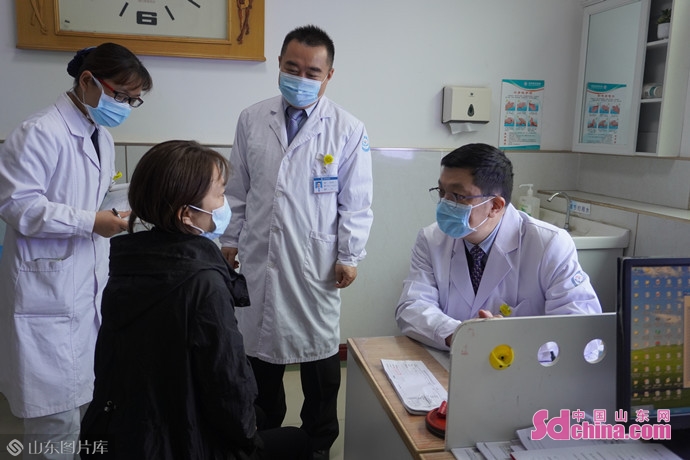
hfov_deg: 61.9
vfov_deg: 43.6
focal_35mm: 30
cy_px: 230
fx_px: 575
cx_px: 345
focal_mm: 20
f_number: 4
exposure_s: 1/160
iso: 640
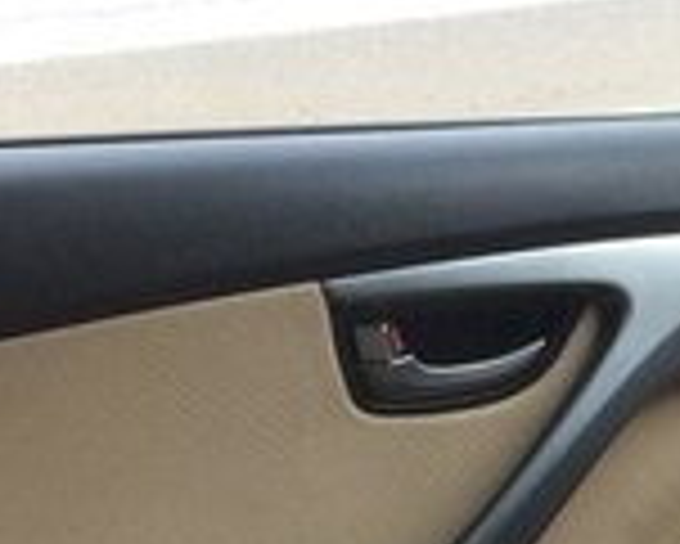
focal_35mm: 124
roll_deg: -2.2
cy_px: 1027
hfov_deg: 14.2
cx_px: 1121
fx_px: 2497
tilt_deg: -30.6
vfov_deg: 11.4
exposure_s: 1/100
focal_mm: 4.15
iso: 40
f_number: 2.2
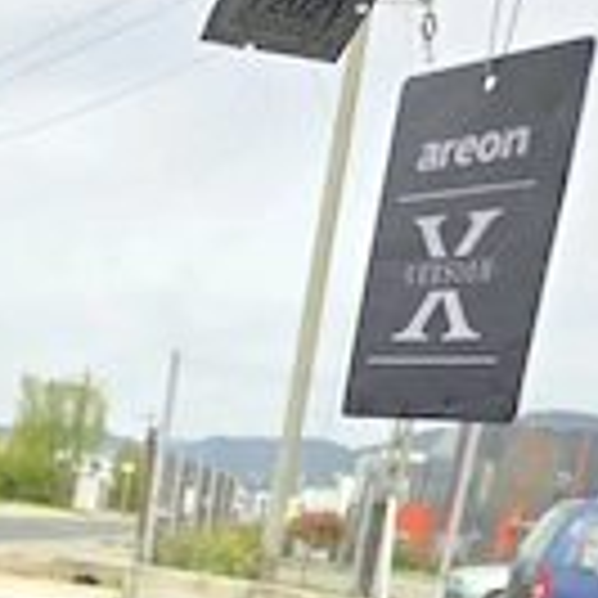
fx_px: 1192
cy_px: 868
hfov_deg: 27.5
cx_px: 112
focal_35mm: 61
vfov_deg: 23.3
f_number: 1.7
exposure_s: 1/243
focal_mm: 6.3
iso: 12
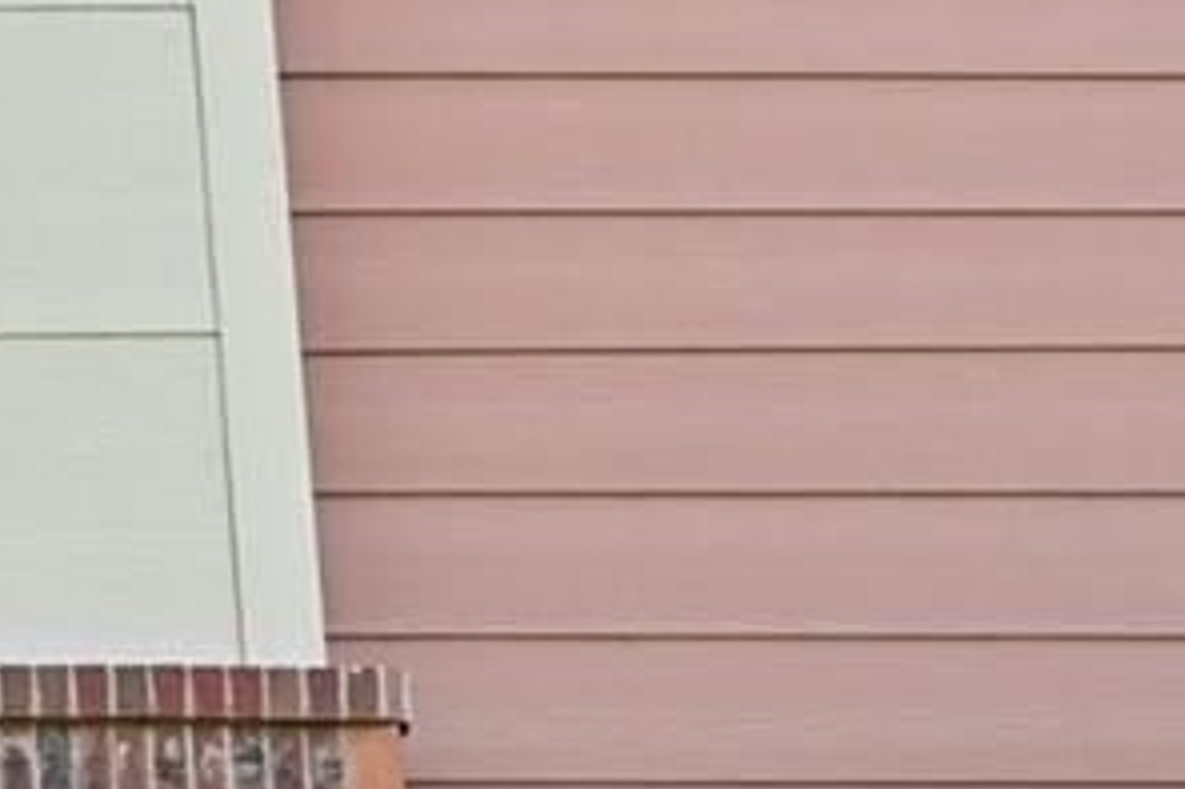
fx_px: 5329
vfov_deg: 8.5
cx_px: -1117
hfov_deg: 11.5
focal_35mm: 162
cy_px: 437
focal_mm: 30
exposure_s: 1/30
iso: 110
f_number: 10
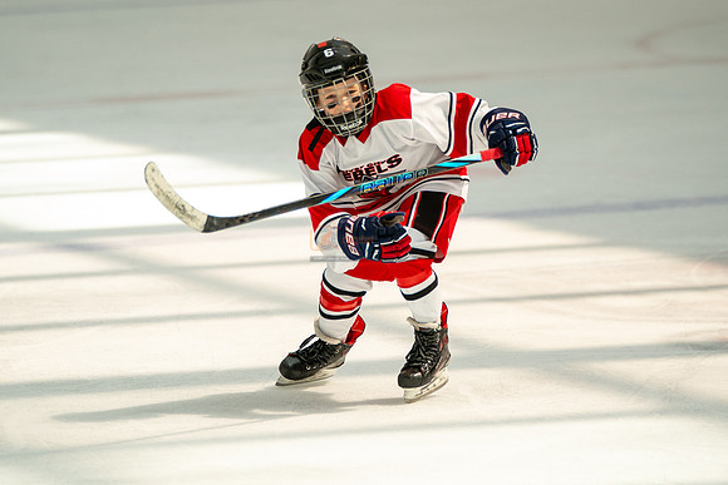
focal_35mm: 339
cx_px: 364
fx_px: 6853
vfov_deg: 4.1
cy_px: 134
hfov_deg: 6.1
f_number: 3.2
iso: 1600
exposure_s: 1/5000
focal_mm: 234
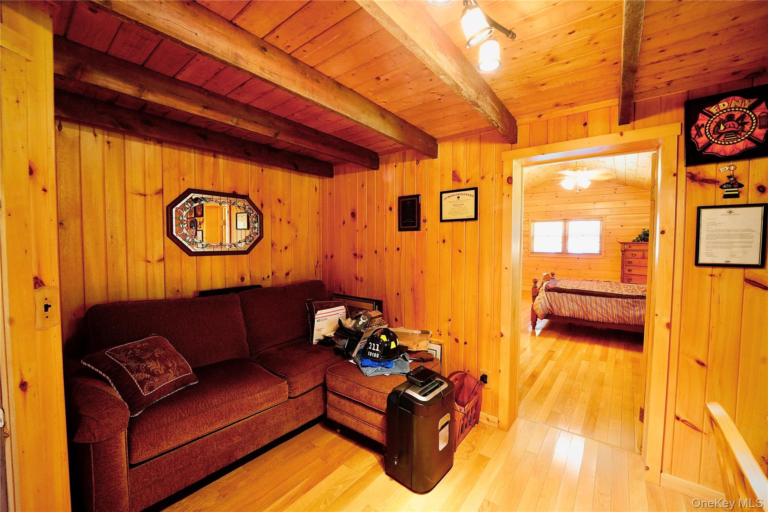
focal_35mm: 14
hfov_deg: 104.3
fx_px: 299
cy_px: 256
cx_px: 384
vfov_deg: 81.2
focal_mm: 14
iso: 3200
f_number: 8
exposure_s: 1/13
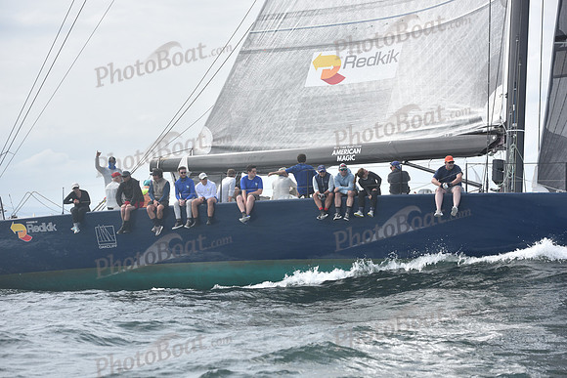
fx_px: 1575
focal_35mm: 100
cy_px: 189
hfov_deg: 20.4
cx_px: 284
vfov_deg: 13.7
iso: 200
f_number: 5
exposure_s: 1/1250
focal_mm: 100
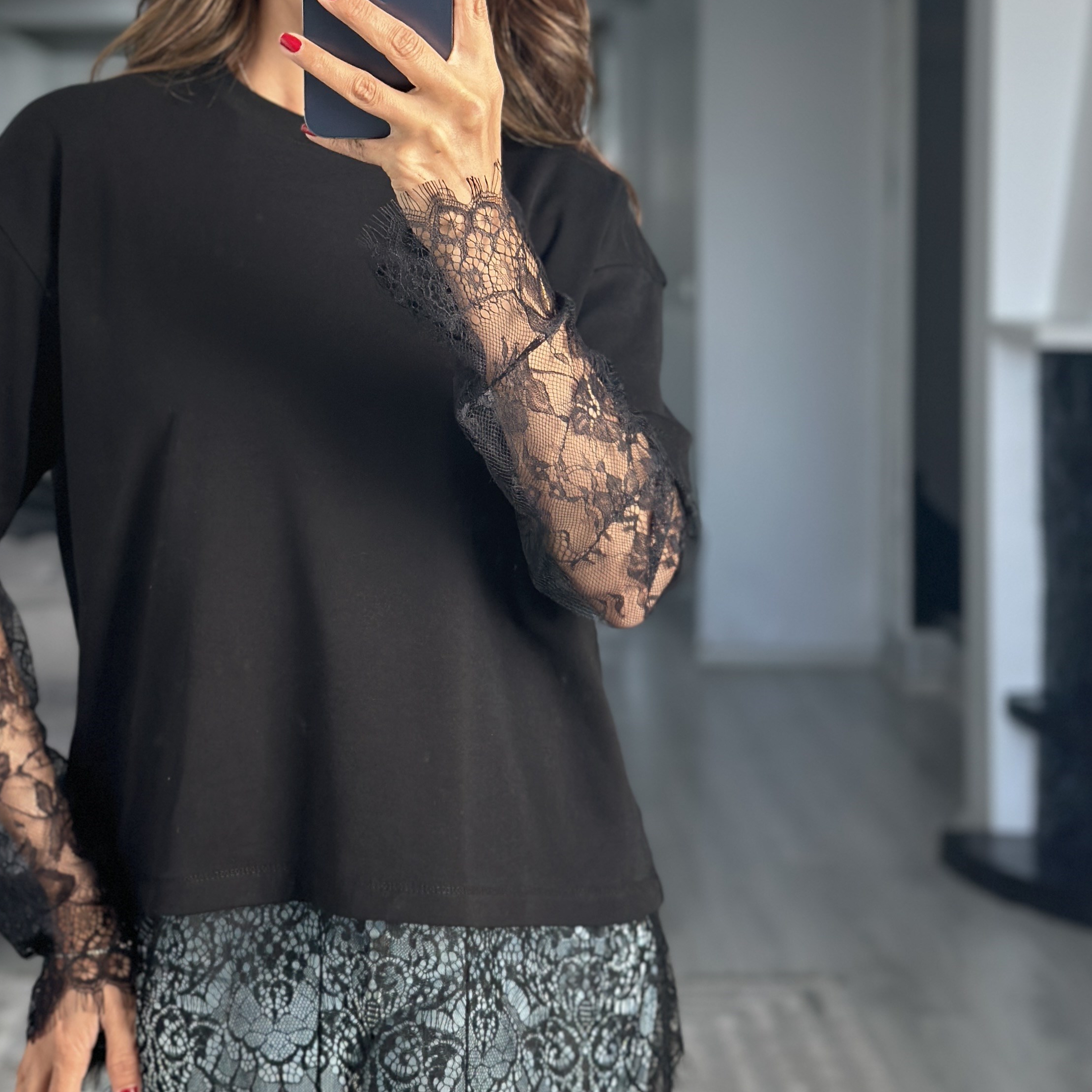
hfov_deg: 22.4
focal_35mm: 77
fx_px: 2748
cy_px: 425
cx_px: 350
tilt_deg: -19.1
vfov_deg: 22.4
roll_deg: +0.1
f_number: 1.78
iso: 125
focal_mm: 6.86
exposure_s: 1/85
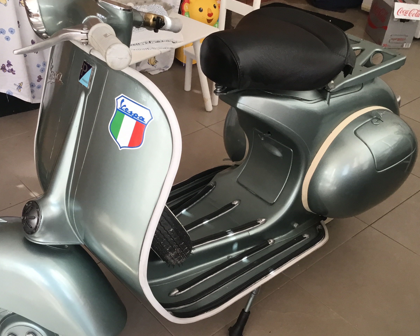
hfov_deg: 44.6
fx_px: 510
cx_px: 176
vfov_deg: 36.4
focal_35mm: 41
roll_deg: -1.7
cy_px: 190
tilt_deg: -36.3
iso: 40
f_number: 2.4
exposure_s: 1/33
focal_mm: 3.3
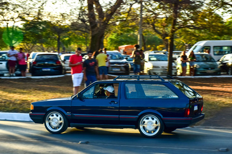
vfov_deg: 15.2
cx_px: 116
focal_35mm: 90
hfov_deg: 22.6
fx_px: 580
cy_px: 77
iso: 250
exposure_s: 1/80
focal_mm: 60
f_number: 10
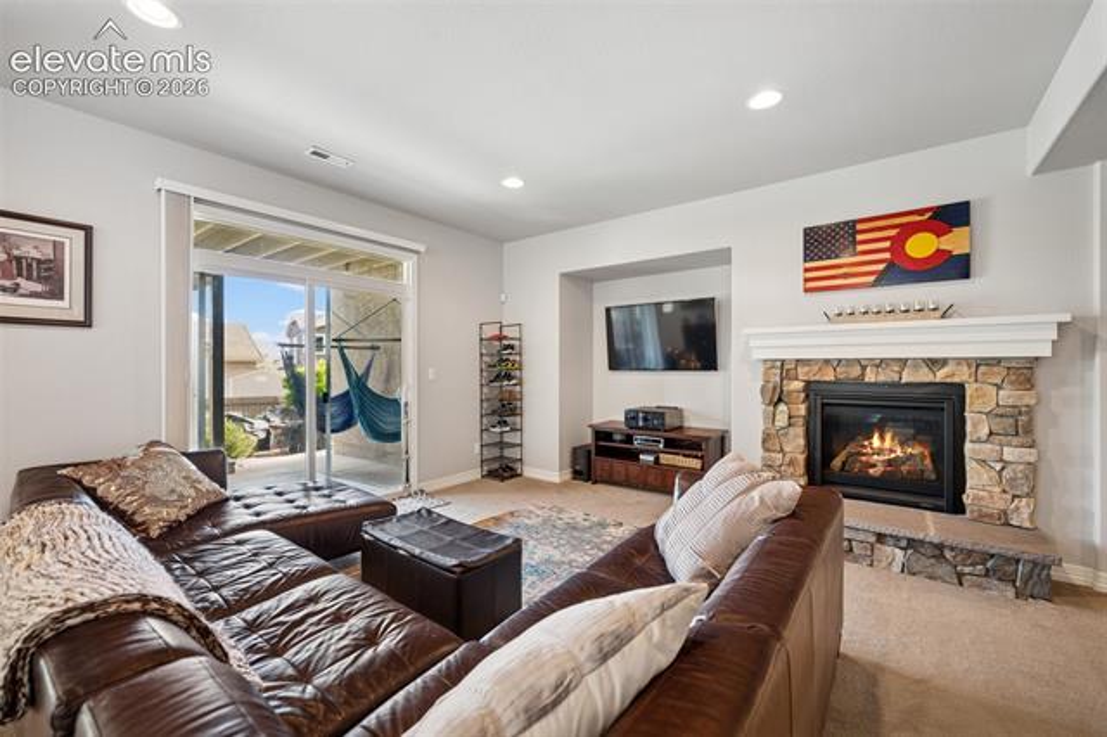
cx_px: 554
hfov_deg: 100.4
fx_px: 461
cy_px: 368
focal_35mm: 15
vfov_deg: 77.3
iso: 280
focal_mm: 15
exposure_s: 1/15
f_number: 2.8
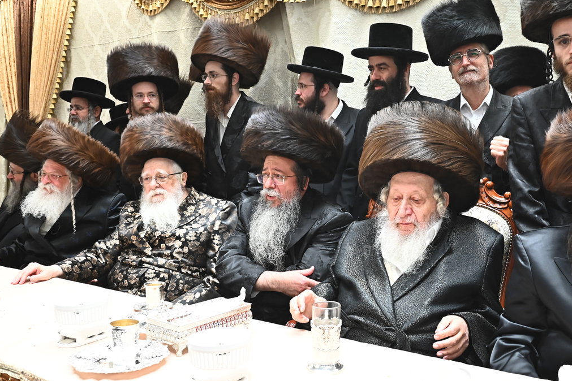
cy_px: 172
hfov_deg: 52.5
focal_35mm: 36
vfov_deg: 36.8
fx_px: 572
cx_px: 364
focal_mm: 26
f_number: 5.6
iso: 2000
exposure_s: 1/200
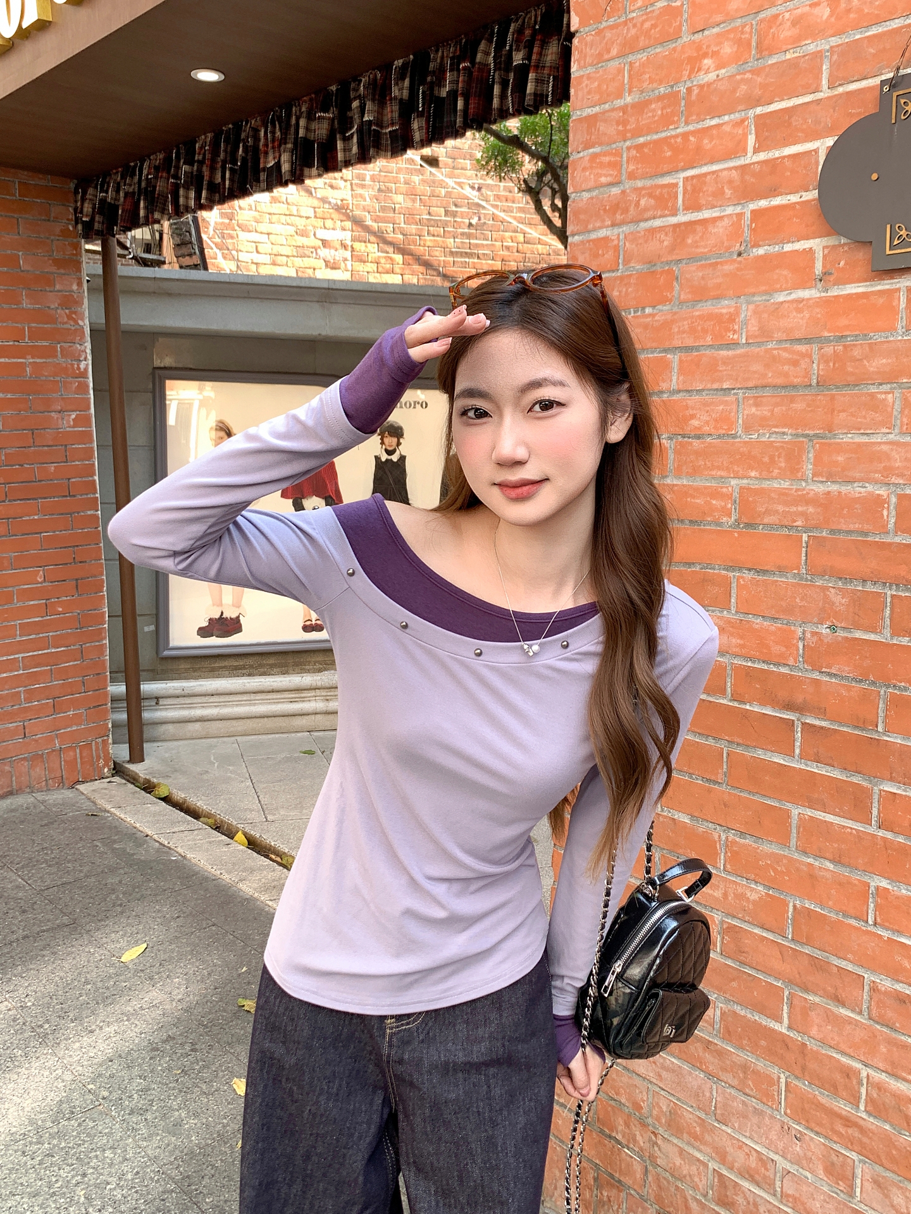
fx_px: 912
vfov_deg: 67.3
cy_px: 607
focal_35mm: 26
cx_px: 456
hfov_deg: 53.1
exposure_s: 1/121
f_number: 1.8
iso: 25
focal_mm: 4.25
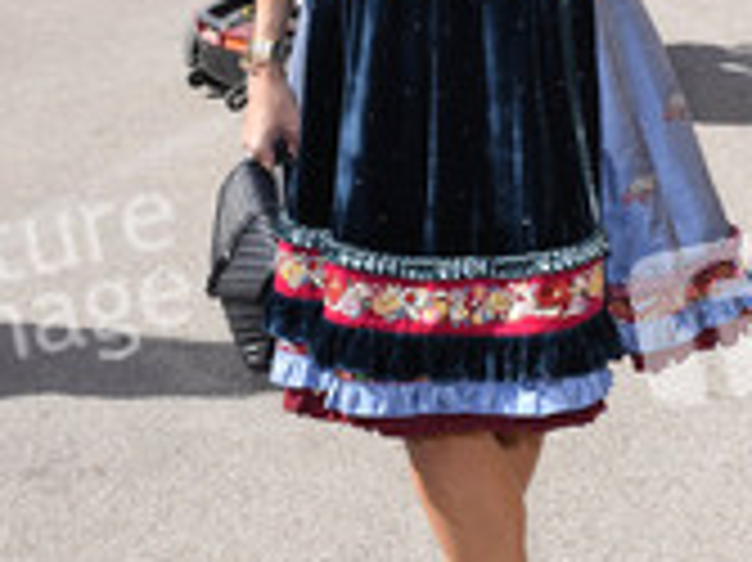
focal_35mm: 69
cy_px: 76
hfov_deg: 28.1
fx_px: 1498
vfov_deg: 20.9
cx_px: 450
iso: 160
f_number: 9
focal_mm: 20
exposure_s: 1/160
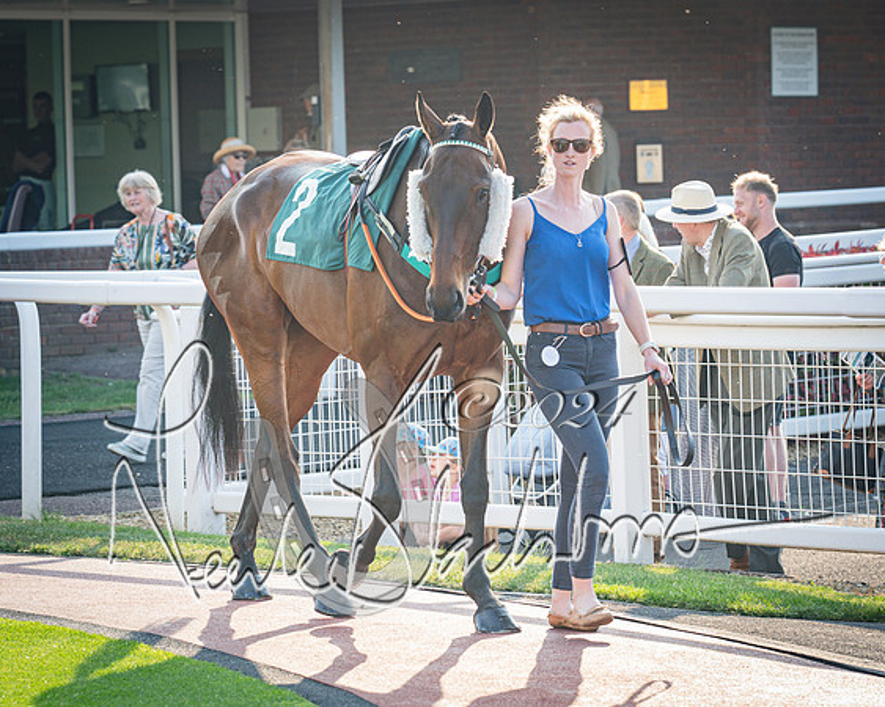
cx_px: 444
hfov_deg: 10.0
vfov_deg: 8.0
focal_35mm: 193
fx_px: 5059
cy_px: 309
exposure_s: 1/320
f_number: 5
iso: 200
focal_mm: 135
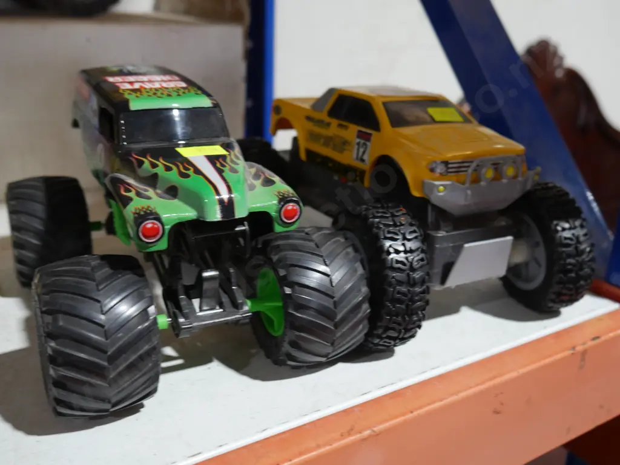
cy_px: 232
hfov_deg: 51.3
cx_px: 310
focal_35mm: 36
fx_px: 645
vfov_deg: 39.7
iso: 640
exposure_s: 1/60
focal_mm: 18
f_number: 4
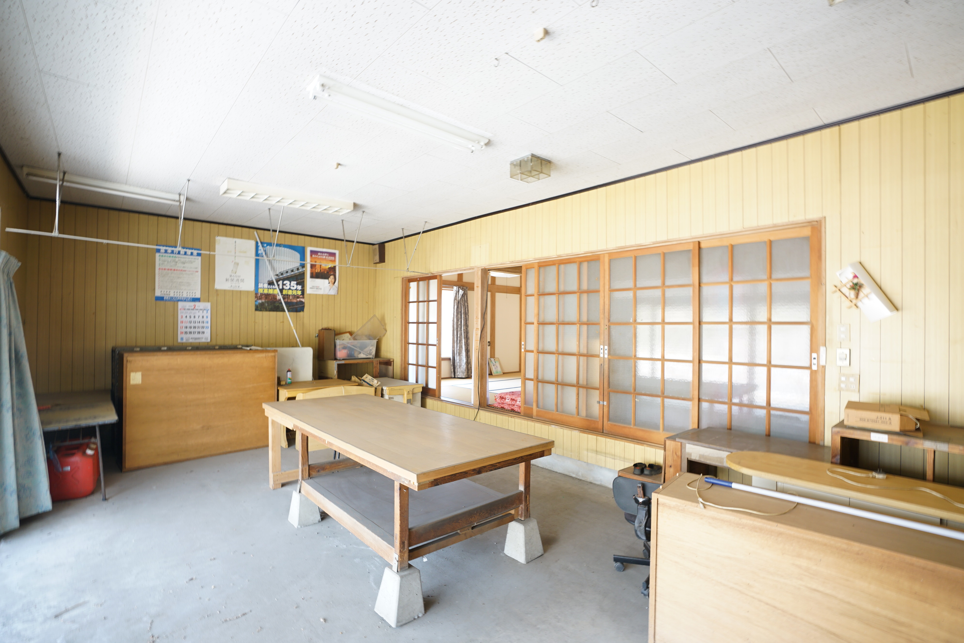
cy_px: 322
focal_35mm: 16
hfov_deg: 96.7
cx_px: 482
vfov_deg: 73.7
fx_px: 428
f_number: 4.5
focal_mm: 16
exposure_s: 1/10
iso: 400
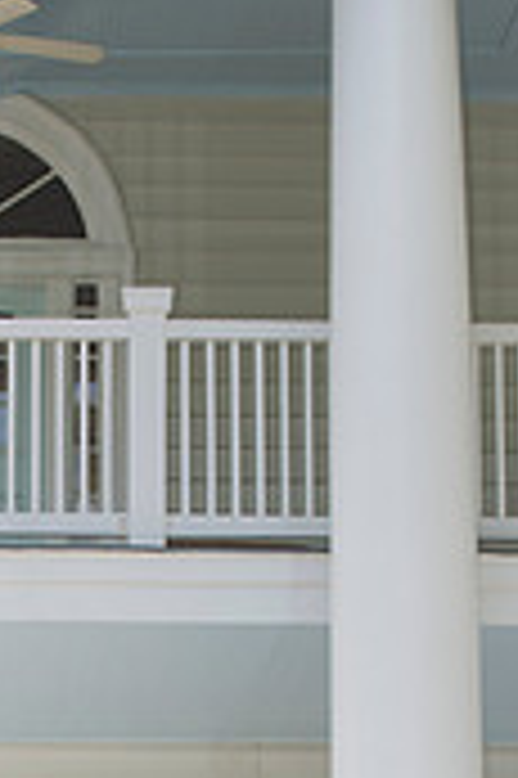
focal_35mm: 213
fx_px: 4606
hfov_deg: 6.4
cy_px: 818
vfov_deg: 9.6
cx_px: -65
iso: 320
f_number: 5.6
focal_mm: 82
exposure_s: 1/100
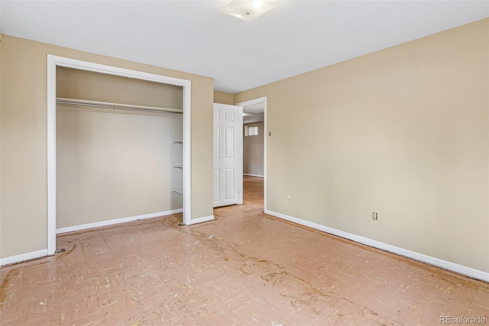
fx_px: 224
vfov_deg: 72.0
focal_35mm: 16
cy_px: 163
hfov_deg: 95.0
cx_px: 244
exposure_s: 1/8
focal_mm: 11
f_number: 8
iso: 500
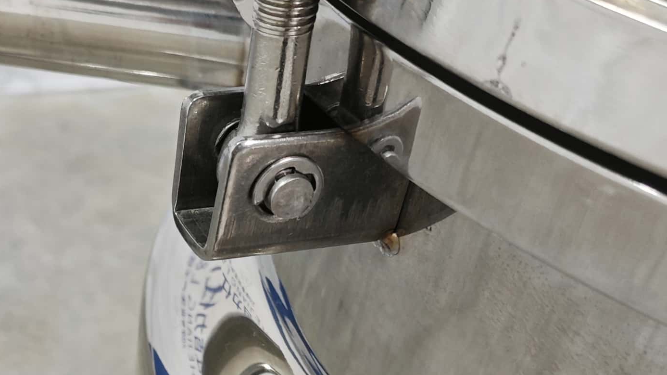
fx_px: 1309
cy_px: 425
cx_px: 113
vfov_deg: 15.8
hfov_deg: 27.9
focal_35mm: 74
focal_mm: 5.43
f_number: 1.8
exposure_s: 1/79.3
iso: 400
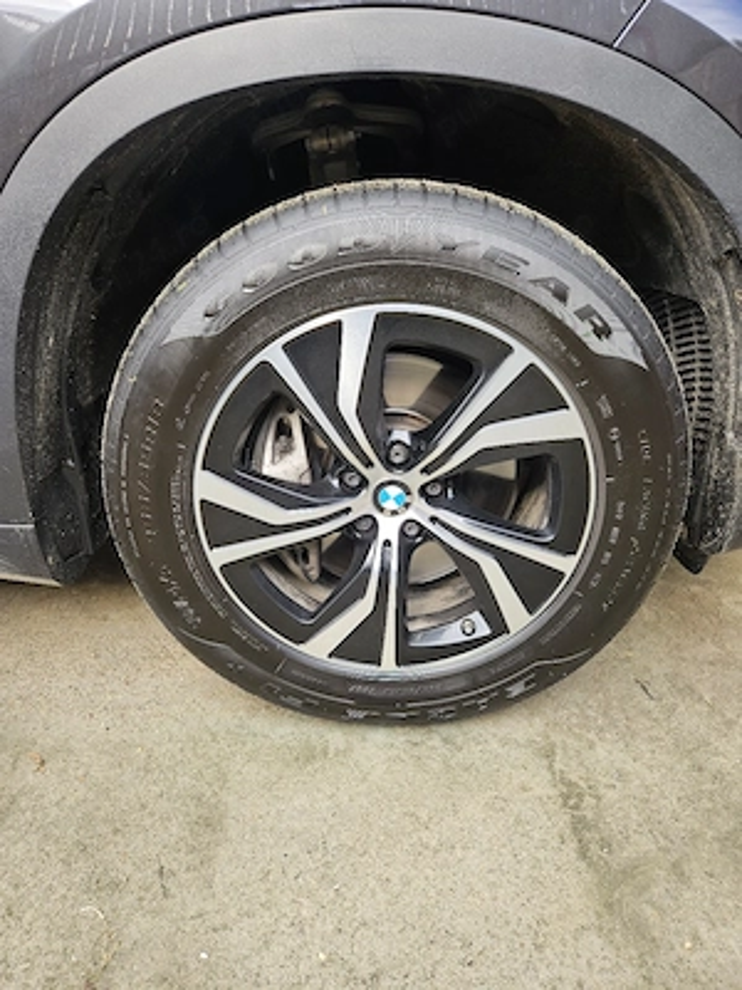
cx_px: 371
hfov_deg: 58.9
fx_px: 657
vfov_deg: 73.9
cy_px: 495
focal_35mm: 23
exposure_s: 1/204
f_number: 1.8
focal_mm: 5.4
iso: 50
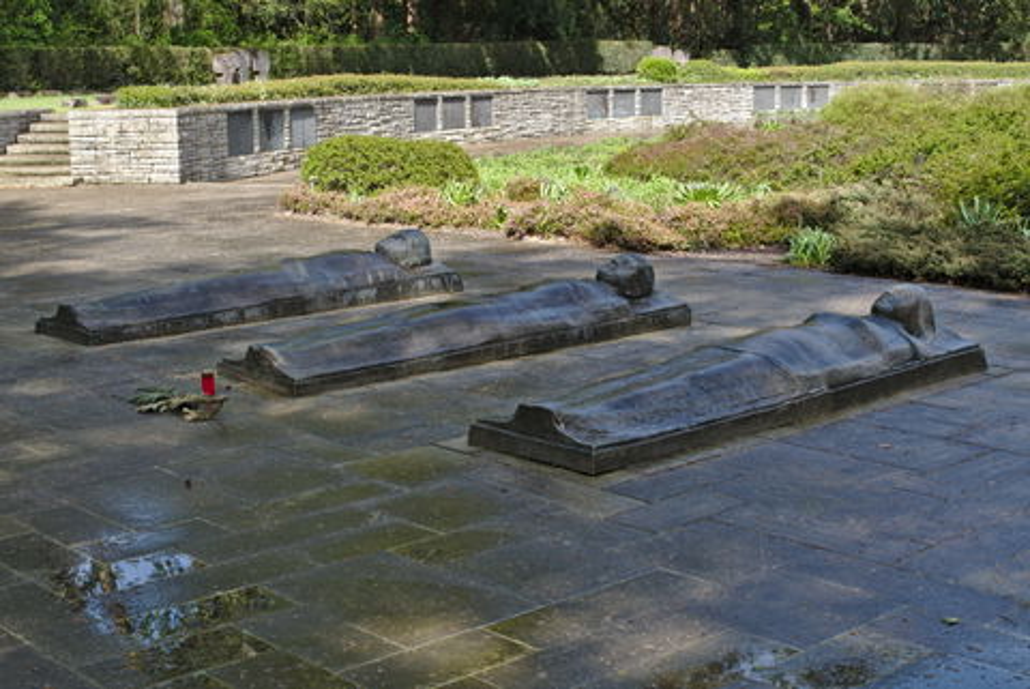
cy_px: 344
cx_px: 515
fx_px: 1503
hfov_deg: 37.8
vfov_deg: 25.8
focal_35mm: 52
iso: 100
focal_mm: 35
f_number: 6.3
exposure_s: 1/100
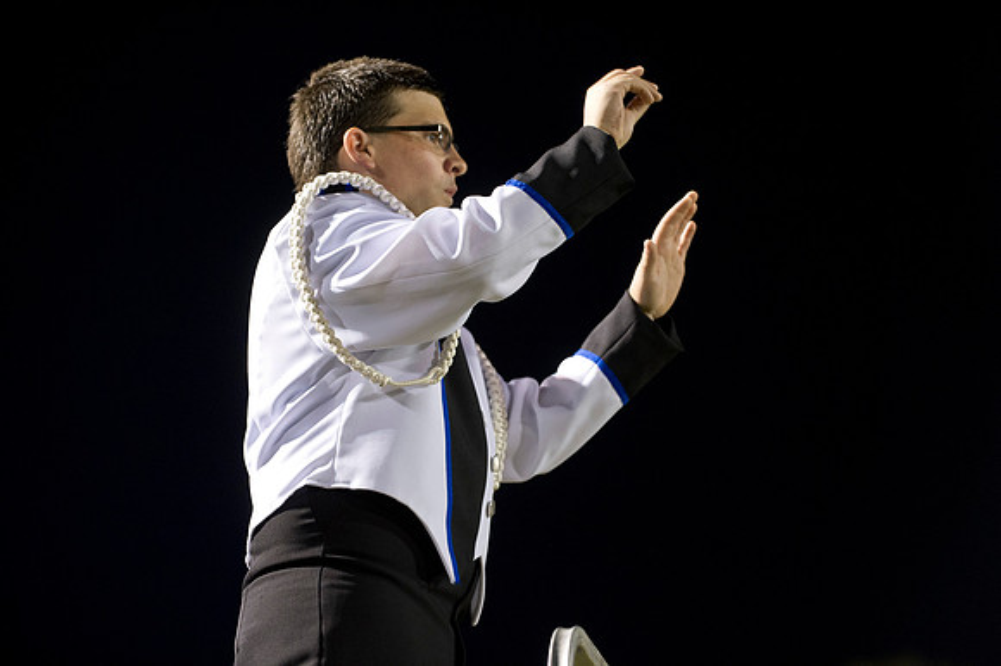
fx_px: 3474
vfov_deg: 11.0
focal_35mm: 125
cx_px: 500
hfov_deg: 16.4
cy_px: 333
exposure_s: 1/125
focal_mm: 125
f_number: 3.2
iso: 3200
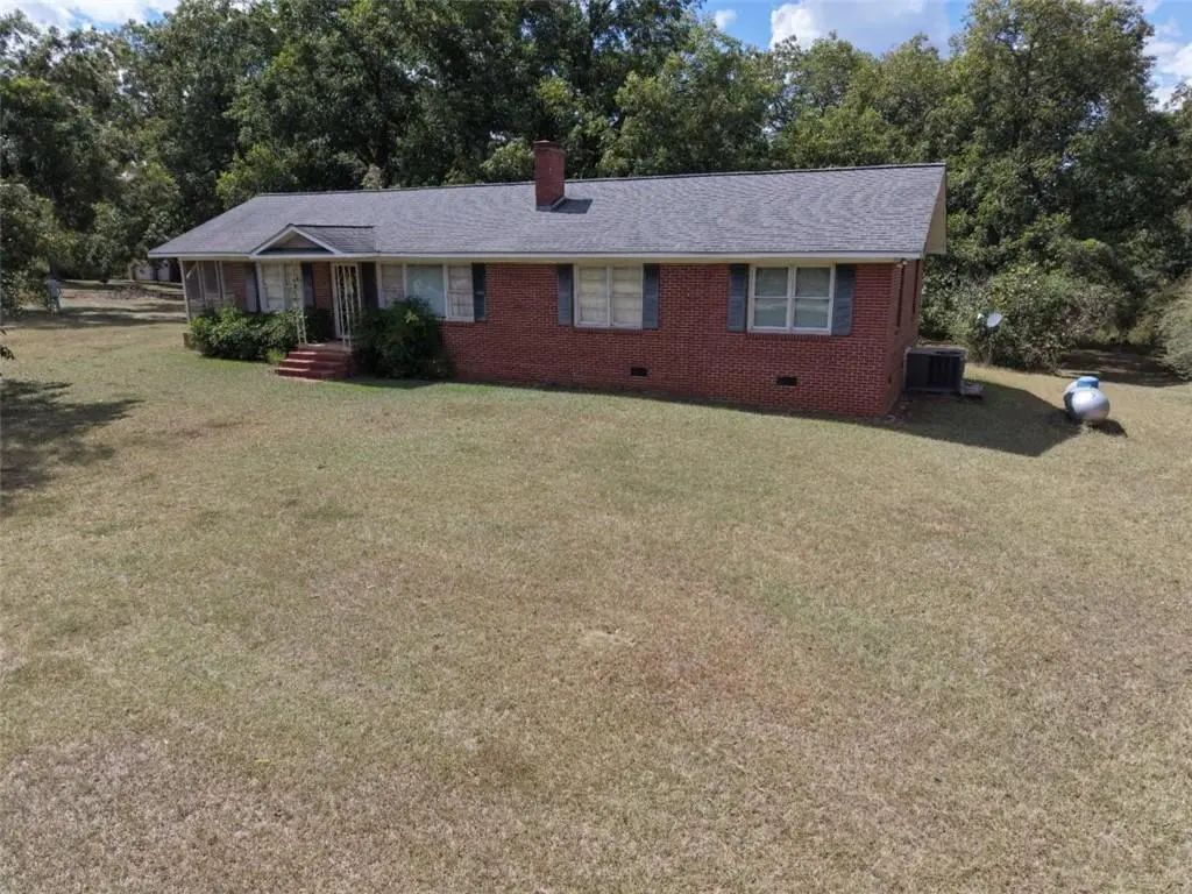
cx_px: 596
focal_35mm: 24
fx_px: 826
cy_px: 447
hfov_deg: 71.6
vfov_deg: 56.8
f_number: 1.8
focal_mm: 8.67
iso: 270
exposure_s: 1/6000
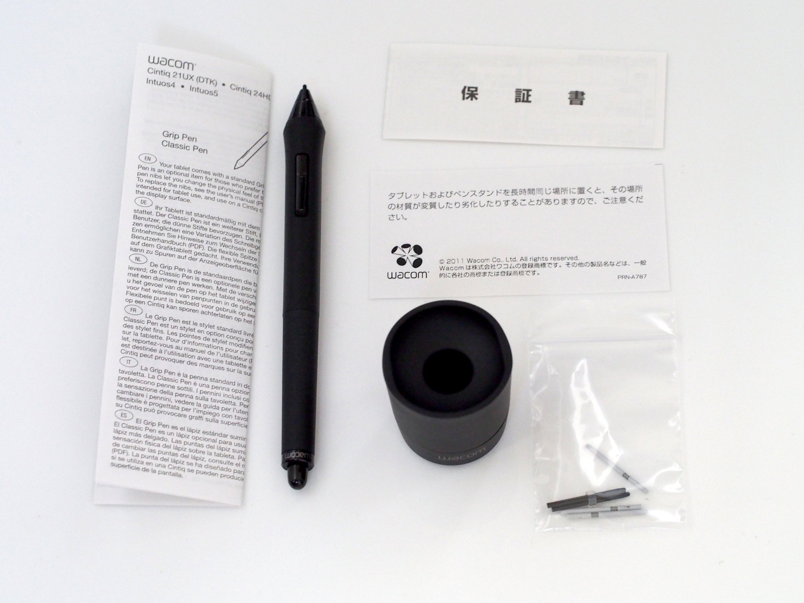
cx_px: 402
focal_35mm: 120
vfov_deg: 12.3
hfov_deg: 16.4
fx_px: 2787
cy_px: 302
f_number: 4
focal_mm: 60
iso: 1600
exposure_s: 1/25
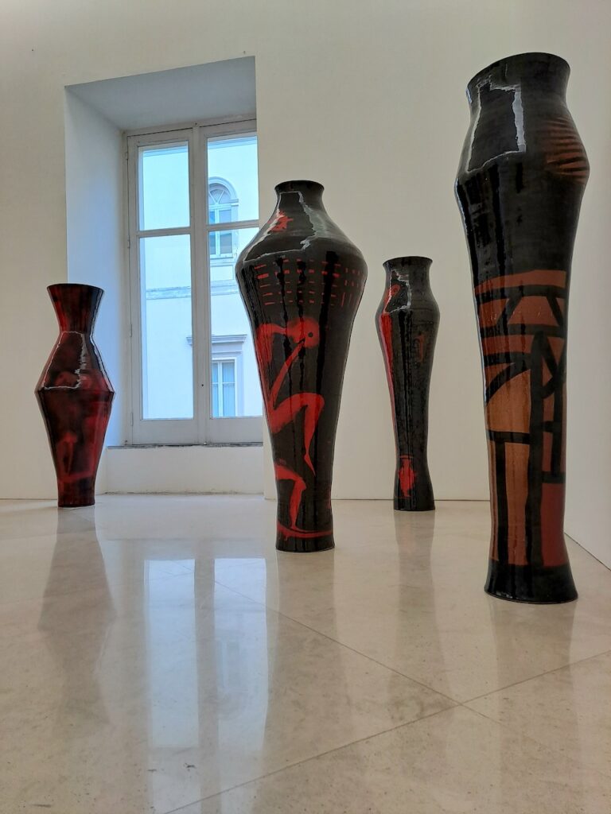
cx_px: 306
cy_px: 407
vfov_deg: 69.4
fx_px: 588
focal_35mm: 25
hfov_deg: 54.9
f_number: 1.8
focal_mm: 4.65
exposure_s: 1/100
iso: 50
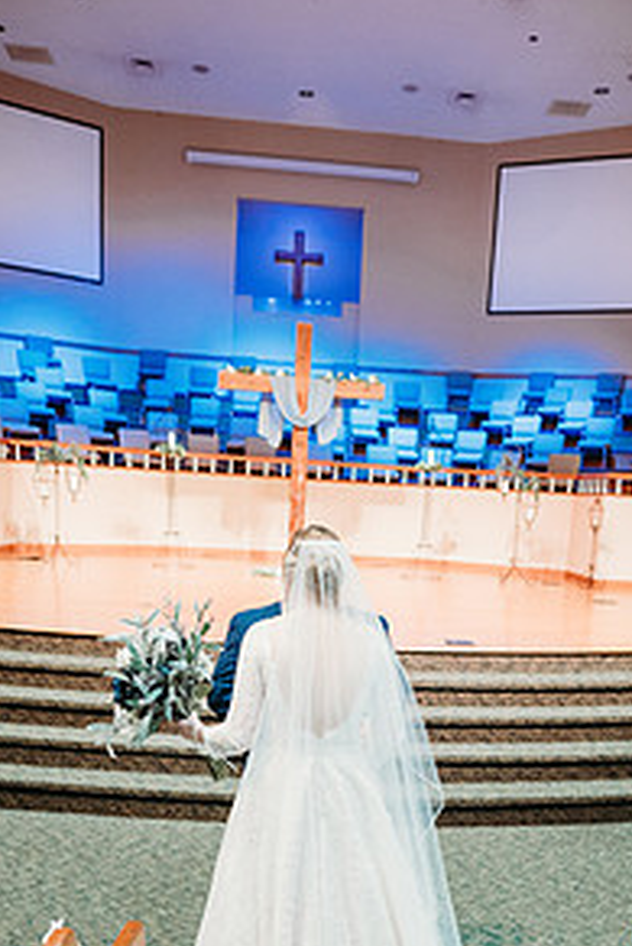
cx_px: 379
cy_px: 716
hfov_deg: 35.9
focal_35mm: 37
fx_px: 973
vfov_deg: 49.7
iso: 2500
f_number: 1.8
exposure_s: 1/100
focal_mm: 24
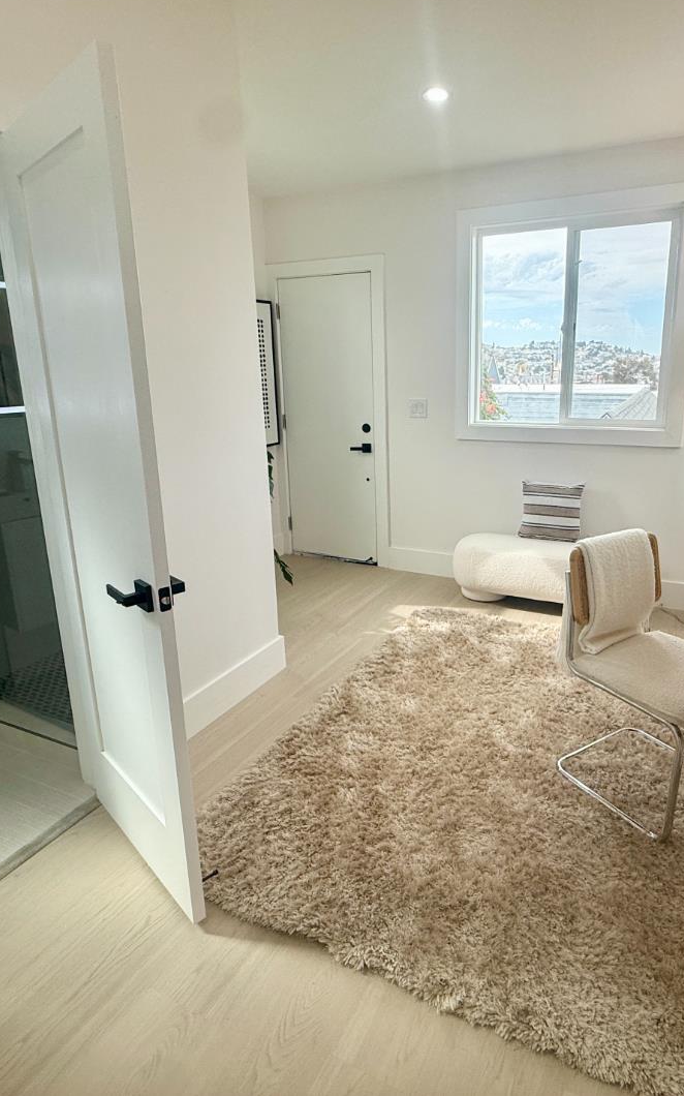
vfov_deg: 82.2
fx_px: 627
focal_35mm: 21
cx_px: 411
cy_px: 516
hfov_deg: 56.8
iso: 64
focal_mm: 2.22
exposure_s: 1/199
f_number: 2.2
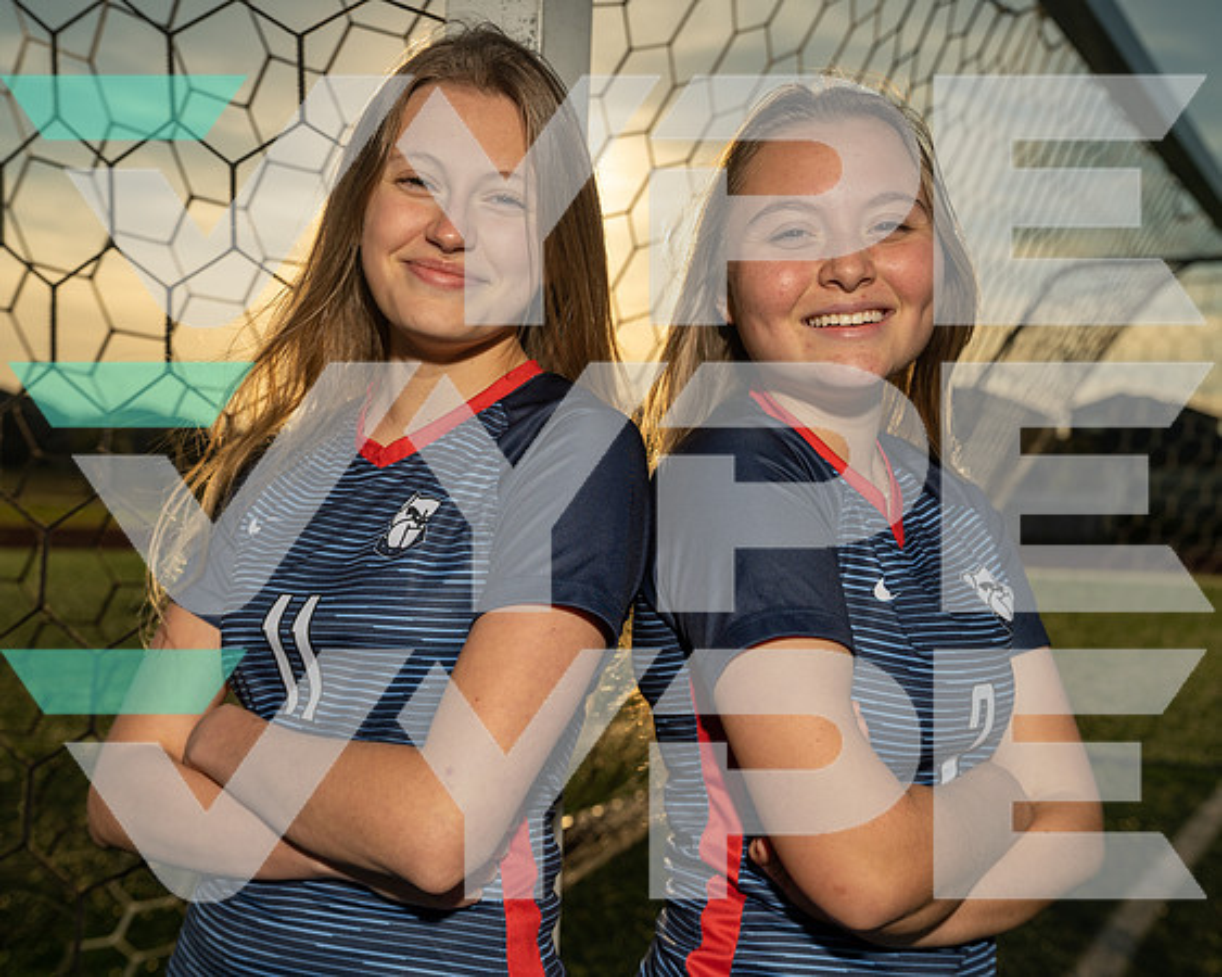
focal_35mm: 46
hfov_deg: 40.2
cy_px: 488
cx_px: 546
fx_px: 1669
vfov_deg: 32.6
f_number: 4.5
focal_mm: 41
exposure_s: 1/250
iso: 200
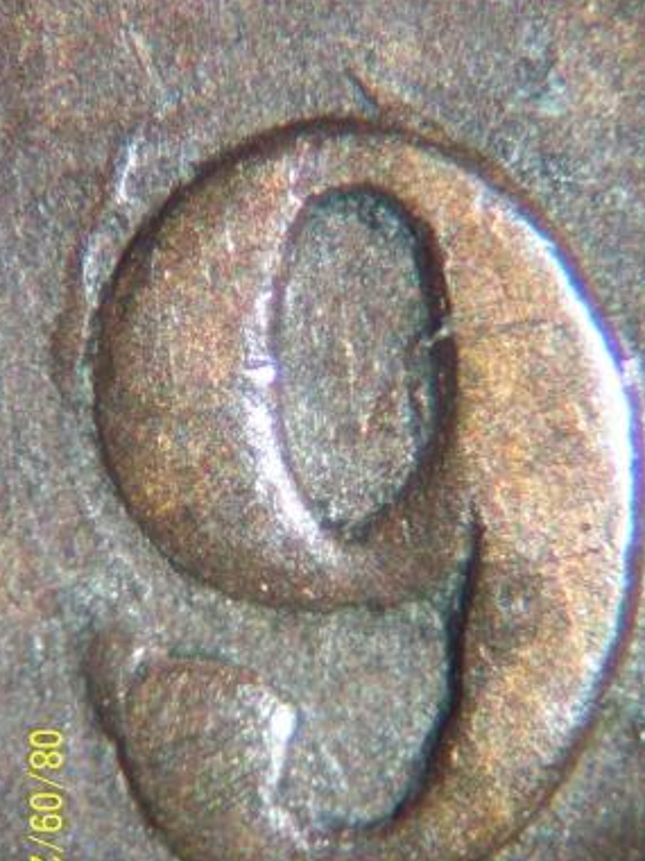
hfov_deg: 9.8
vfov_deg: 13.0
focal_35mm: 152
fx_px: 3776
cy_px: 485
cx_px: 330
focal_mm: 20
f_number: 4.8
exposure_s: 1/15
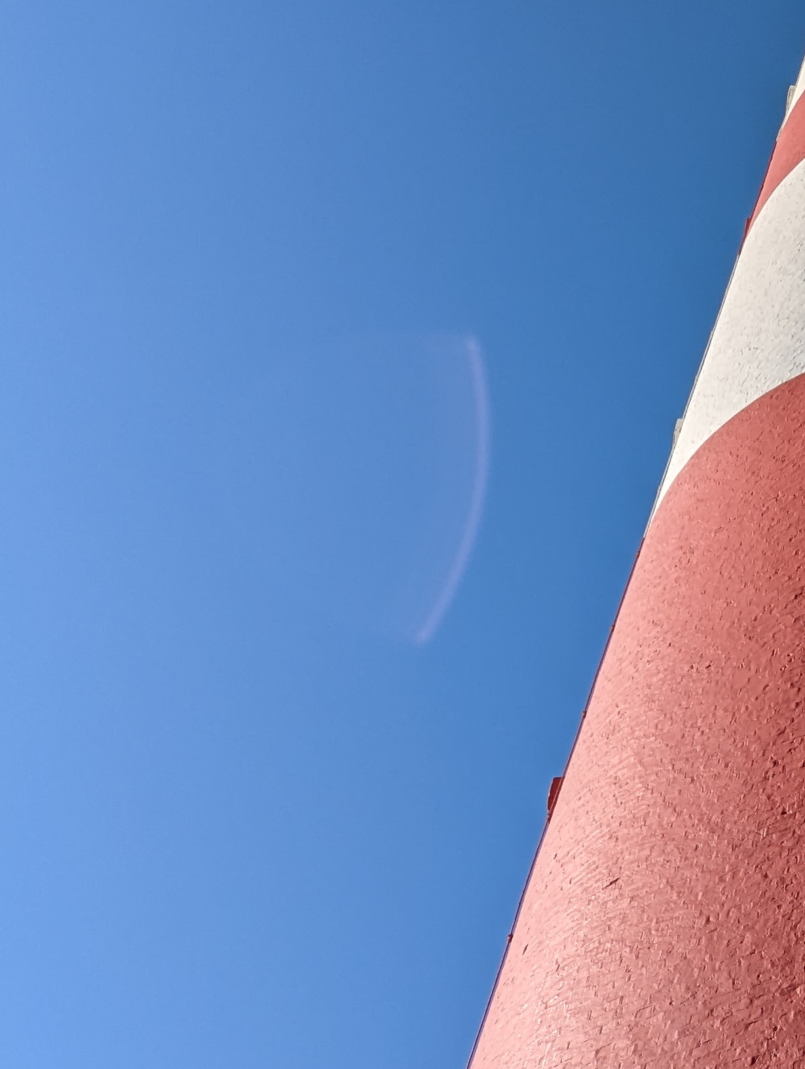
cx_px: 1003
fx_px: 1237
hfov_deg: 29.9
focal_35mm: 40
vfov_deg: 46.7
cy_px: 587
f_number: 2.2
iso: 53
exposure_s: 1/2513
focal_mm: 2.35
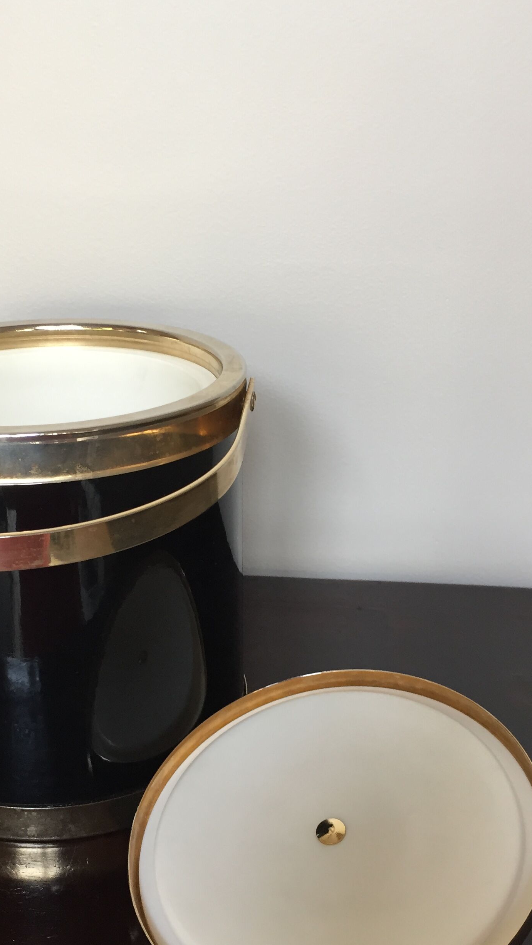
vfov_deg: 48.3
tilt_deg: -23.7
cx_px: 168
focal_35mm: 42
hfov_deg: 28.1
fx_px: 1053
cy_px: 516
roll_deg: +2.0
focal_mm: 4.15
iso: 100
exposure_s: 1/33
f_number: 2.2
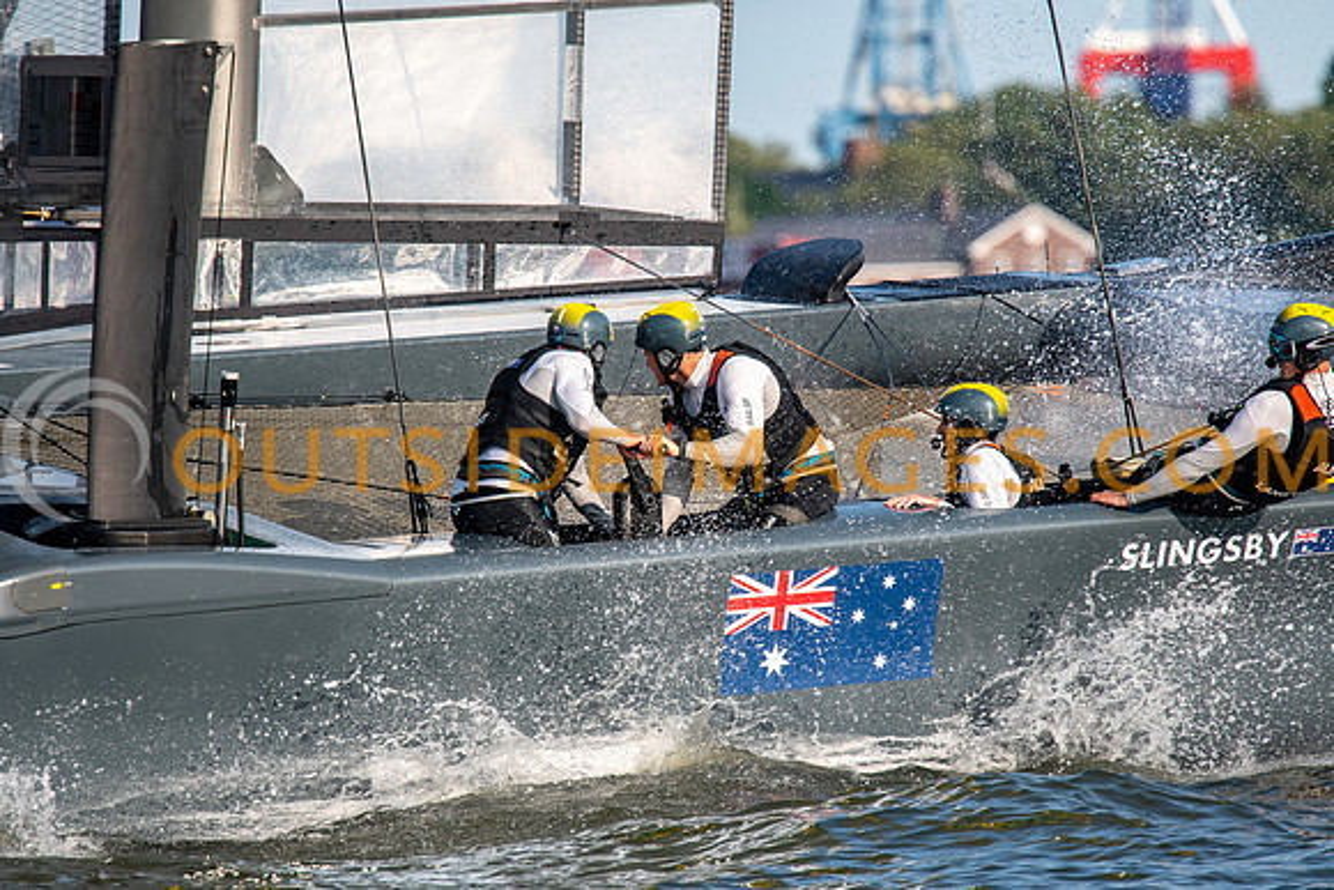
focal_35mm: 630
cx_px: 667
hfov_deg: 3.3
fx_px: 23349
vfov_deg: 2.2
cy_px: 445
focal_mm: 420
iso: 500
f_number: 5.6
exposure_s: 1/1600
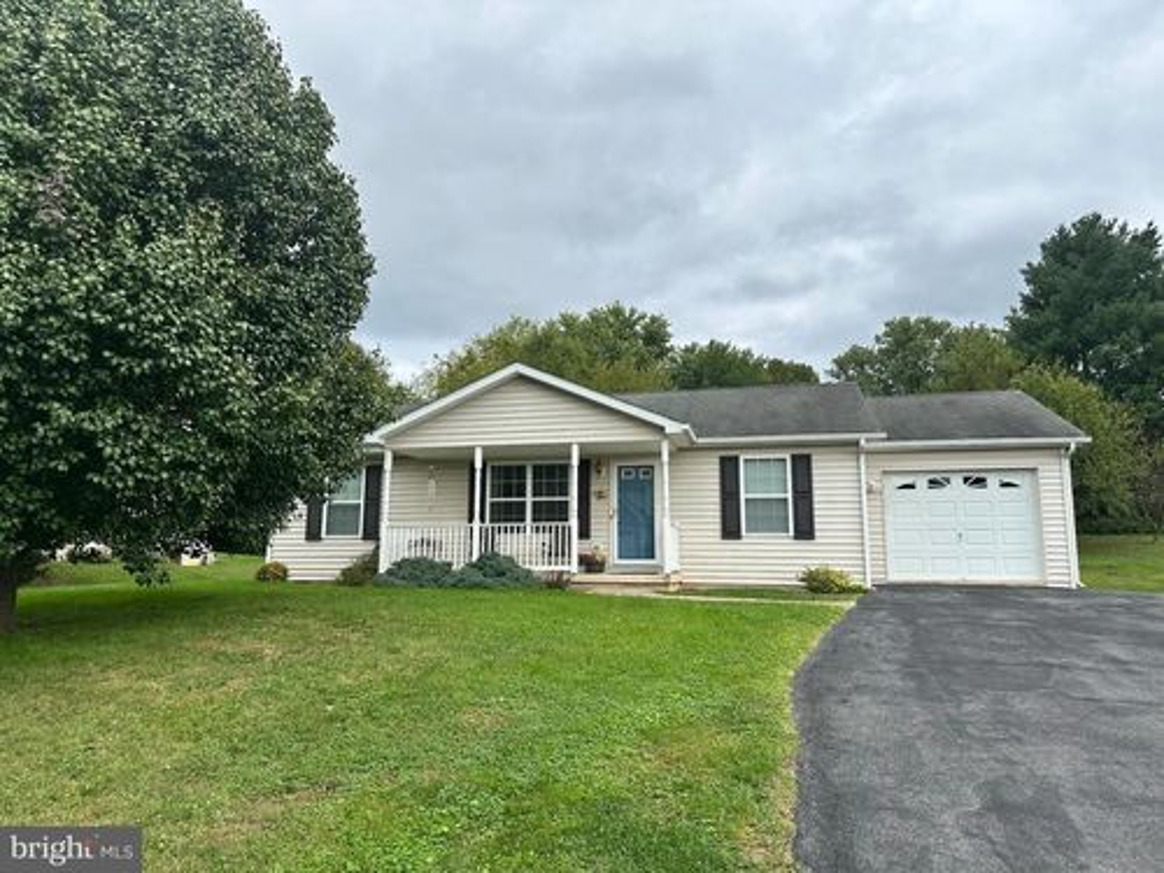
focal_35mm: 24
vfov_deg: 56.8
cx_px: 582
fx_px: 807
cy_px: 436
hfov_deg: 71.6
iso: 80
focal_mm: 6.86
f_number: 1.78
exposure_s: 1/2353
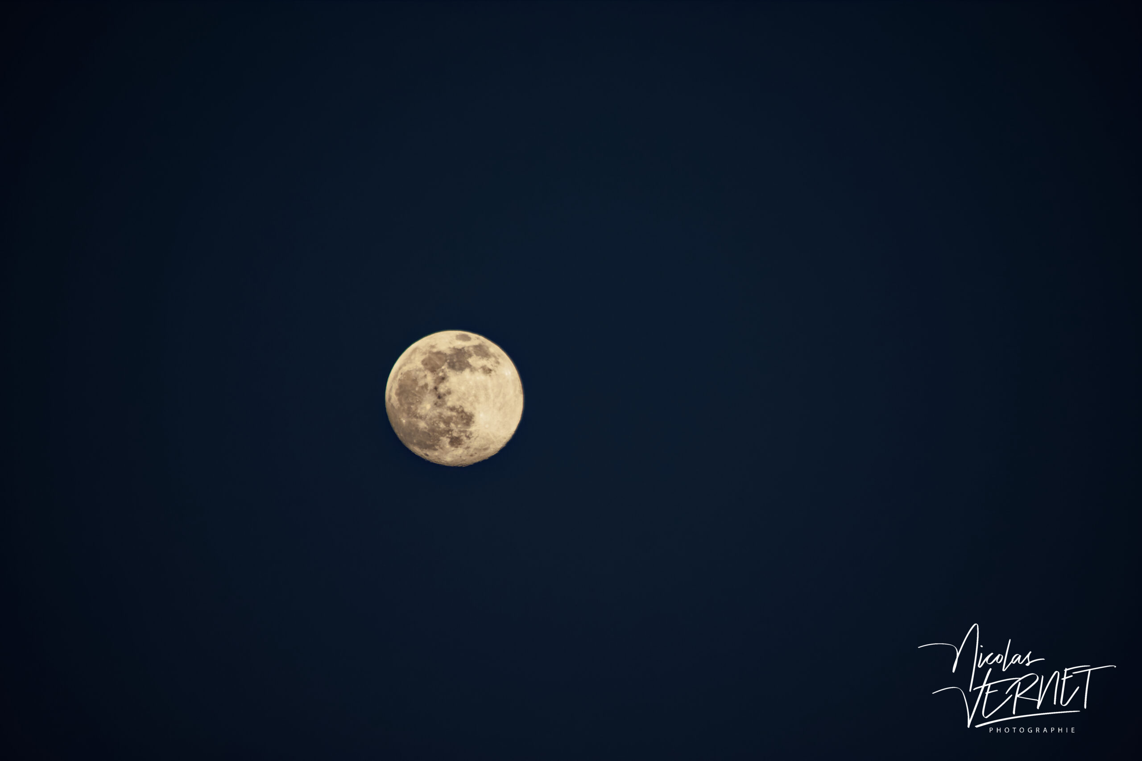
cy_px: 380
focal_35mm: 450
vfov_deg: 3.1
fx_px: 14275
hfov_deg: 4.6
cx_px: 571
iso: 200
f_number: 5.6
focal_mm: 300
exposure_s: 1/160
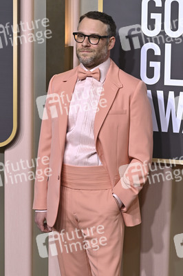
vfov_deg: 24.5
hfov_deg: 16.4
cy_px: 138
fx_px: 634
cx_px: 92
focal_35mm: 83
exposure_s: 1/200
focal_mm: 83
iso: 320
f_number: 8
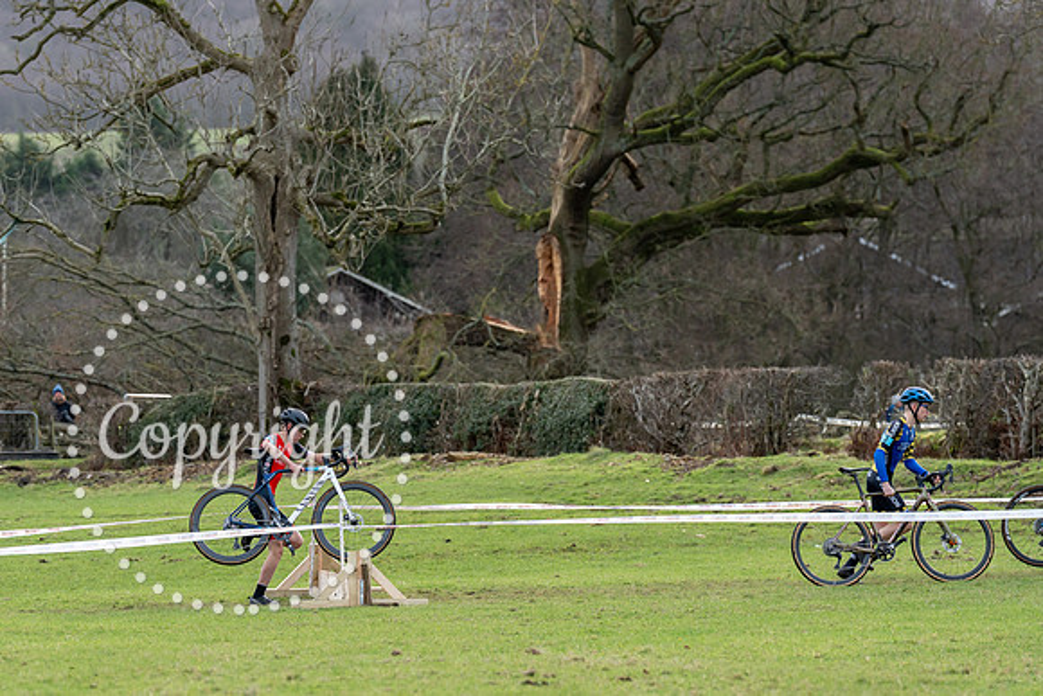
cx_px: 351
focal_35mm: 239
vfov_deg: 5.8
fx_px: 6920
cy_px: 462
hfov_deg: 8.6
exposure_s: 1/800
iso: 800
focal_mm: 180
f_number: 4.5
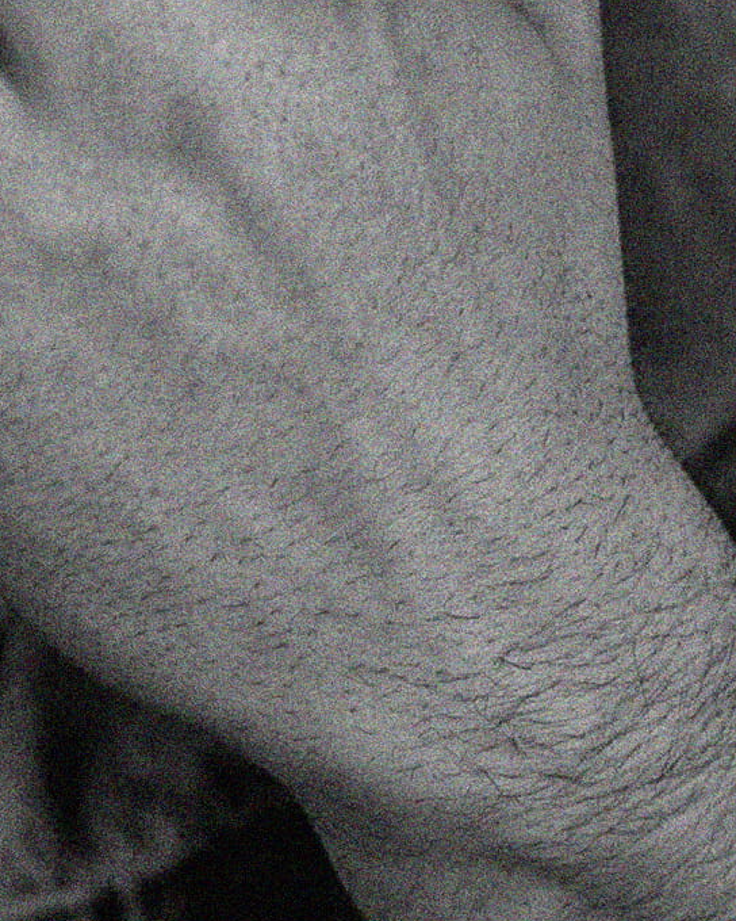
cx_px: -475
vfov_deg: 9.3
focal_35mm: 205
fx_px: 5582
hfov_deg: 7.4
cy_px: -168
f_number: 1.7
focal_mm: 35
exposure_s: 1/80
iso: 1250
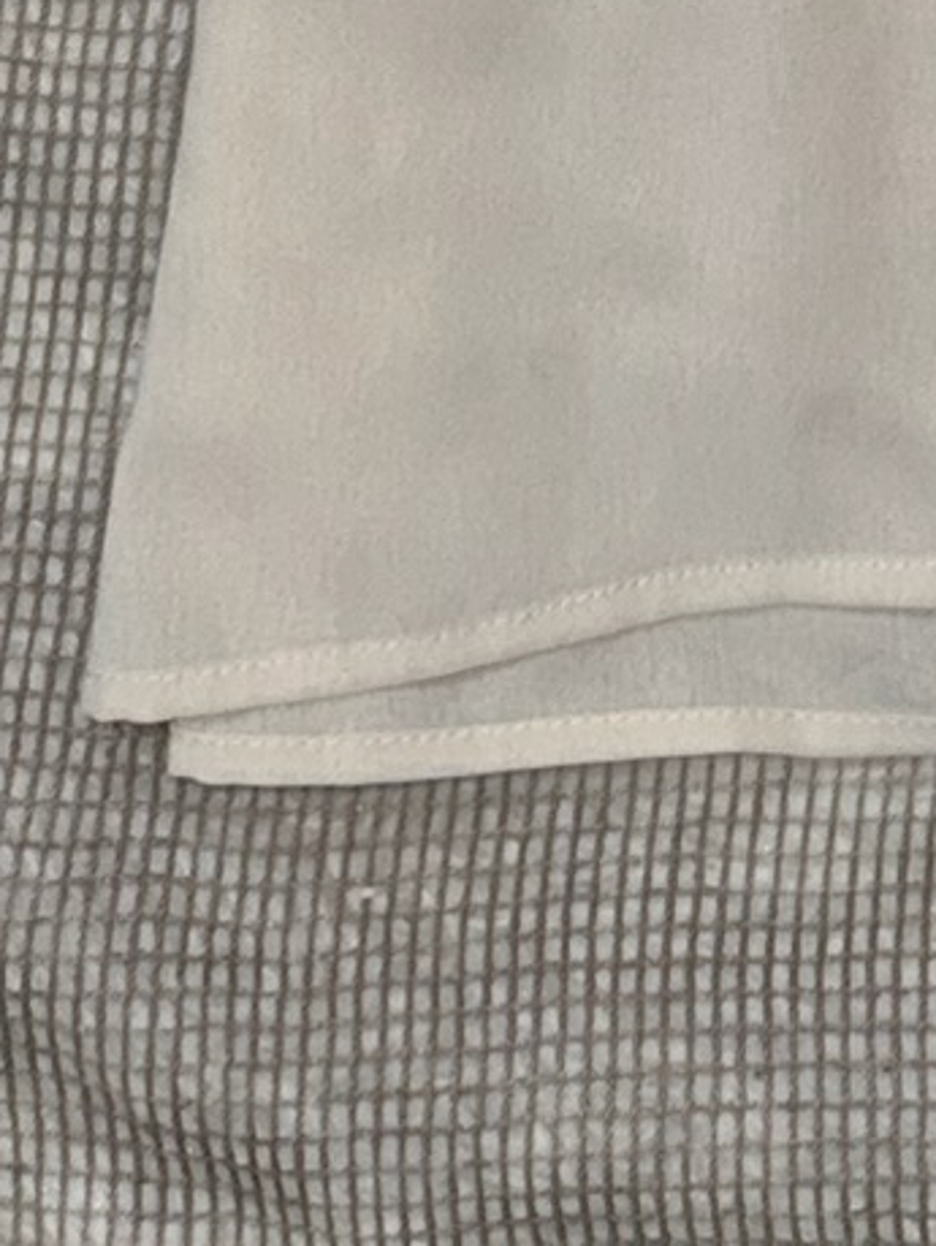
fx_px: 3852
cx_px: 1376
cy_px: -1382
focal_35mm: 107
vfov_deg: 14.6
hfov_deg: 13.1
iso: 50
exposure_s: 1/57
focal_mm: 6.76
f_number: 1.78
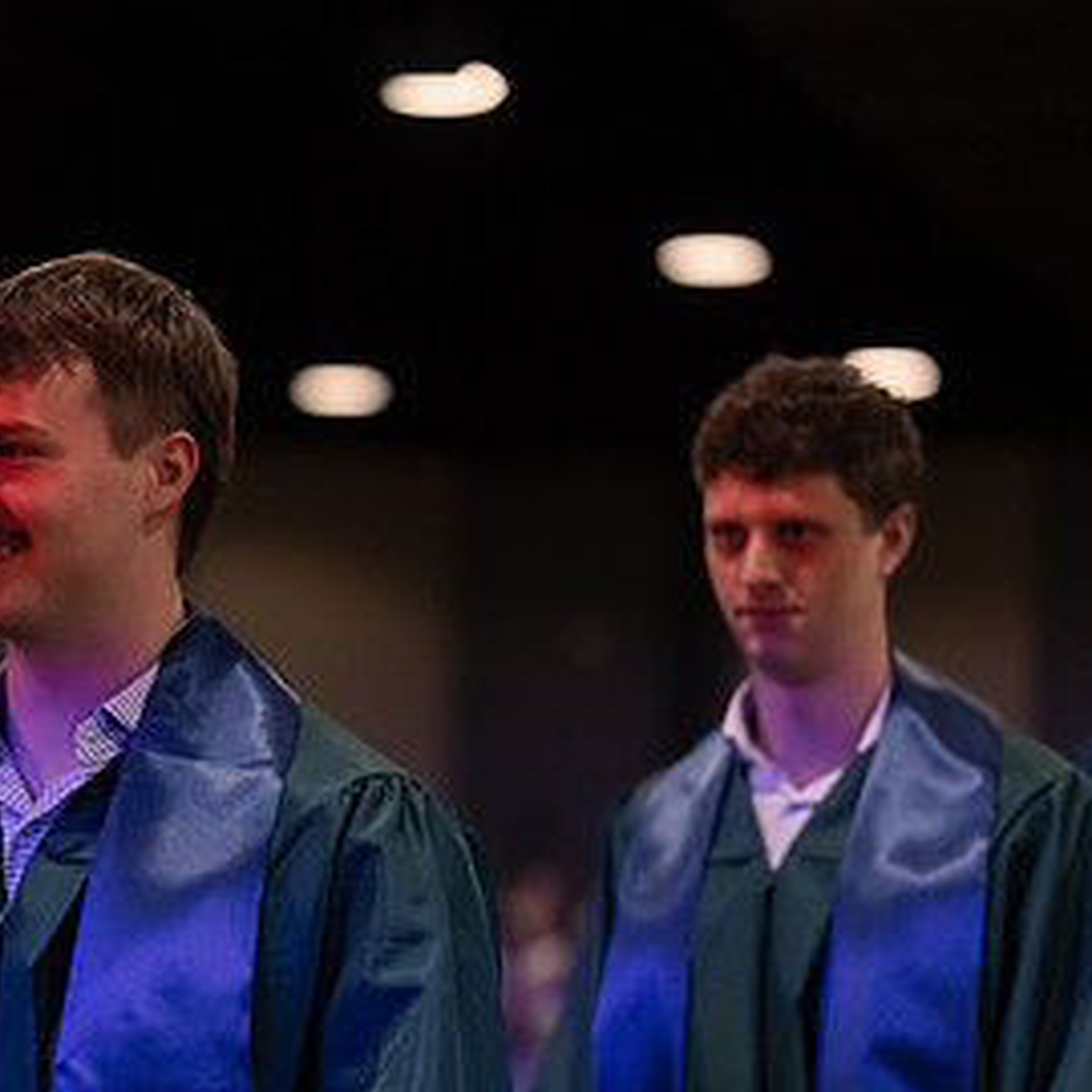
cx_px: 364
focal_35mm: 99
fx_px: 3533
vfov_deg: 17.5
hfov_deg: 17.5
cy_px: 768
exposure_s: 1/500
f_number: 1.2
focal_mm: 50
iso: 1250
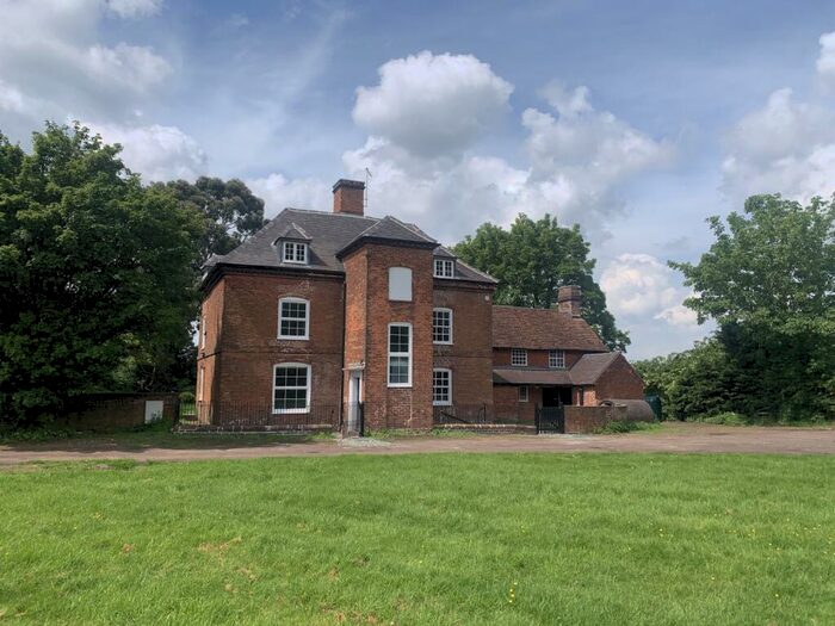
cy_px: 313
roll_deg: +0.3
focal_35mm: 26
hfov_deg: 67.3
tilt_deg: +7.0
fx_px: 627
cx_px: 418
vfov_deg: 53.1
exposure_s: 1/3289
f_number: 1.8
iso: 25
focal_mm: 4.25
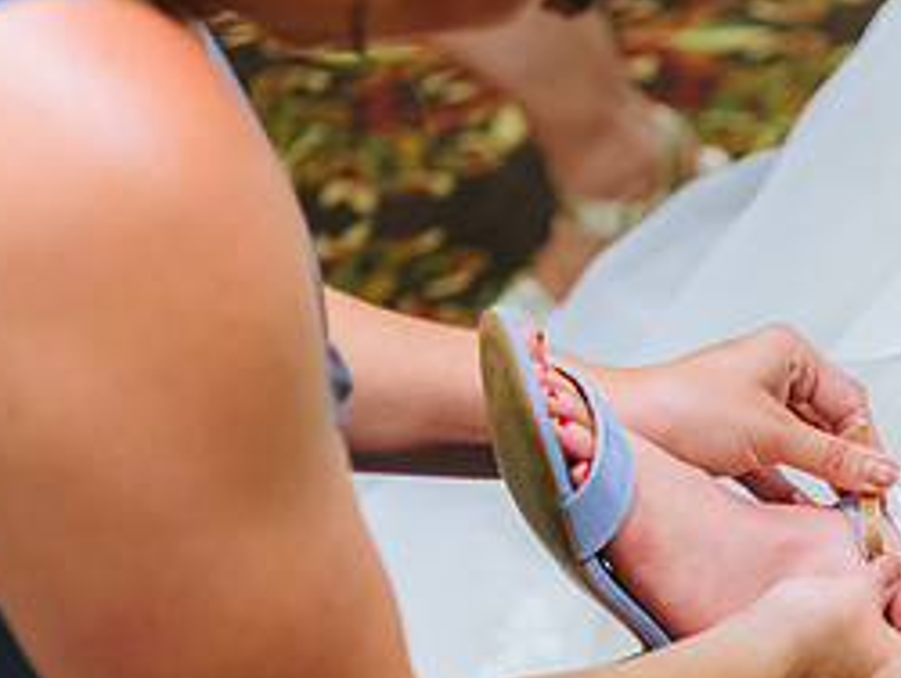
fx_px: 4064
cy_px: 431
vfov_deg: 9.5
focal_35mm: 156
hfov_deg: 12.6
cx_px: 764
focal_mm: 70
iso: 1250
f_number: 2.8
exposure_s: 1/200
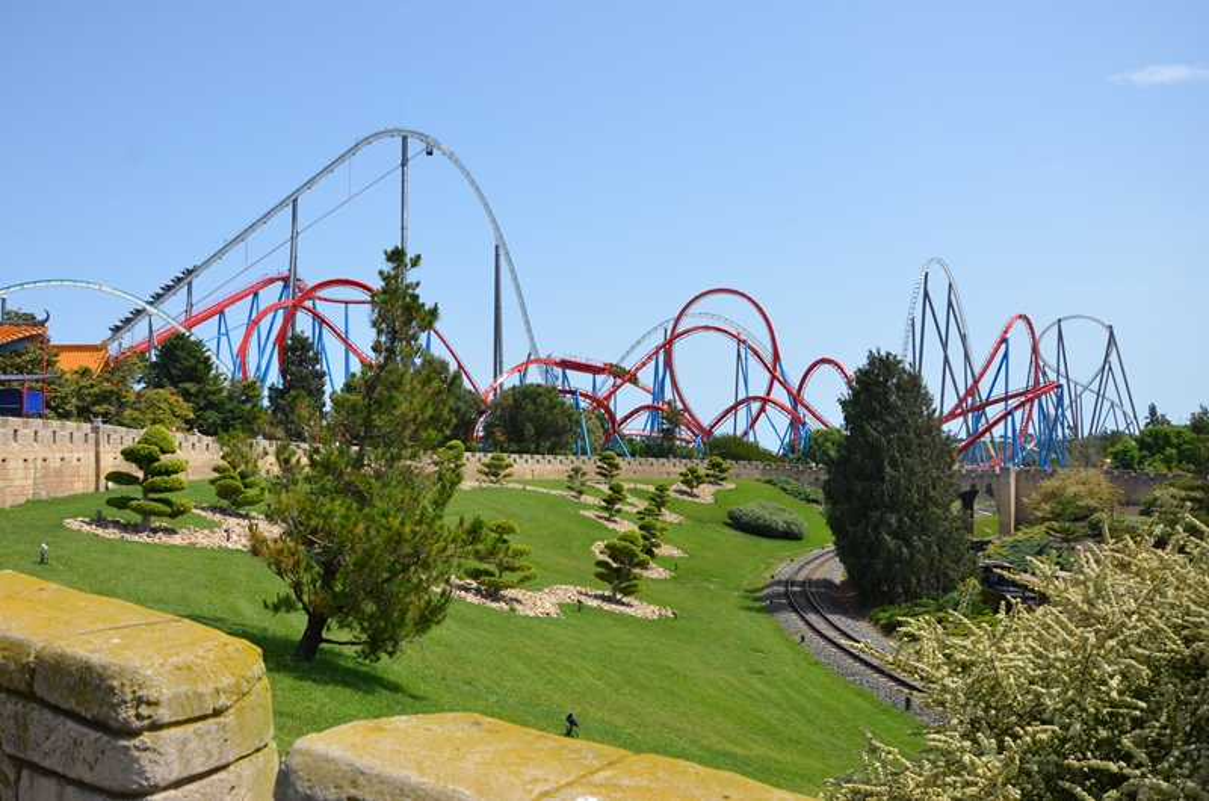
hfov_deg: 67.5
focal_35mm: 27
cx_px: 604
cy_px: 400
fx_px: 905
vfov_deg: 47.7
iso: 400
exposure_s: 1/1600
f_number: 6.3
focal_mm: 18
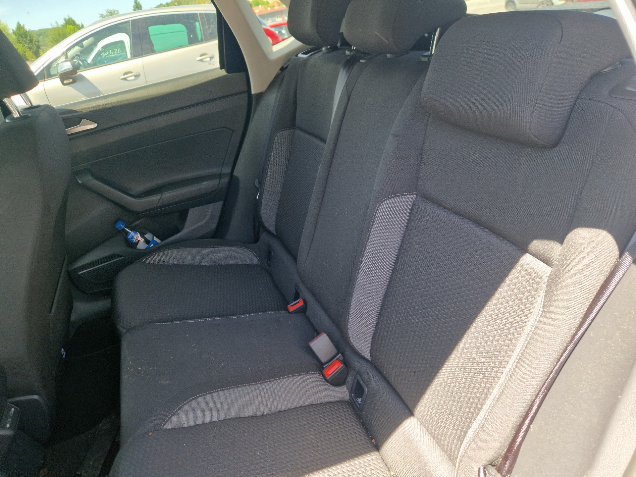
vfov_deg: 58.9
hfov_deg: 73.9
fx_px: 423
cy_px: 238
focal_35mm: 23
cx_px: 318
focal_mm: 5.4
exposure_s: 1/50
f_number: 1.8
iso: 50
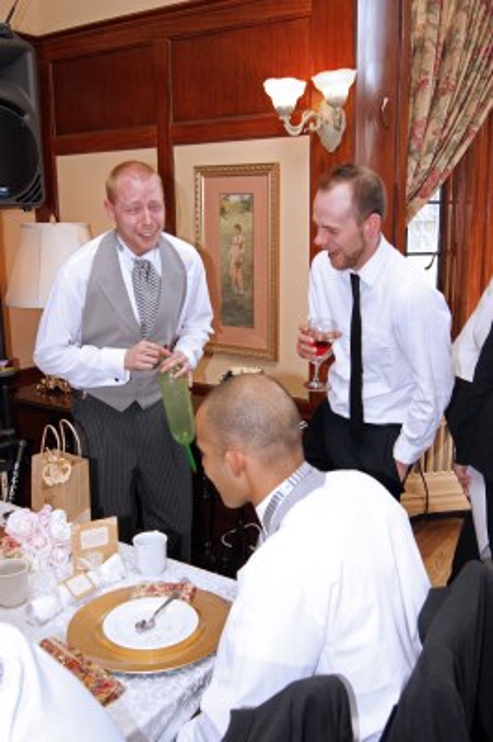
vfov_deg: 57.3
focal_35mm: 33
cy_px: 371
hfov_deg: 39.9
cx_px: 246
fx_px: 679
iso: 400
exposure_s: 1/60
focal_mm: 22
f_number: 5.6
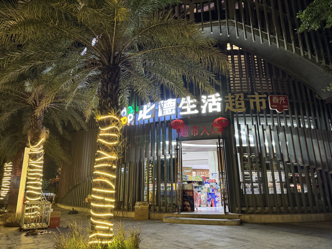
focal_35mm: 24
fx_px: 230
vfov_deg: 56.8
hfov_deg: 71.6
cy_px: 124
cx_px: 166
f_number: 1.78
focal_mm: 6.86
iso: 320
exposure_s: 1/50
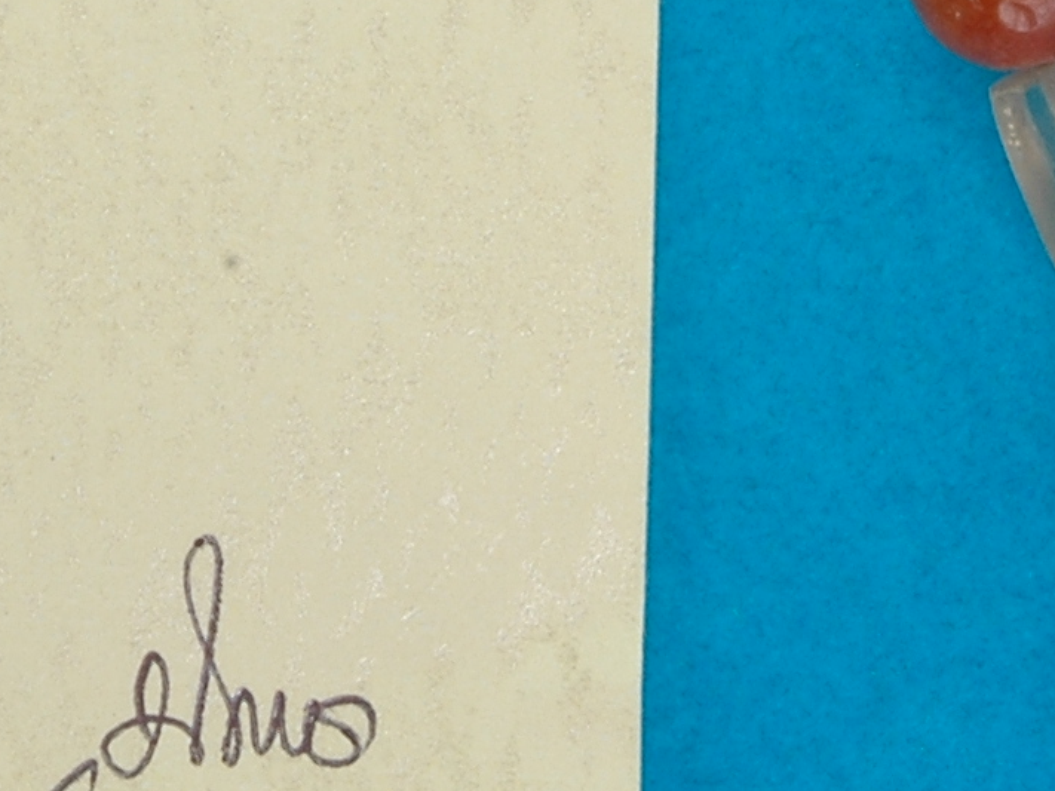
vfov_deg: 6.0
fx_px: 7435
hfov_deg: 8.1
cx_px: 447
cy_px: -269
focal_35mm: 244
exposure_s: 1/60
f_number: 29
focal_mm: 40
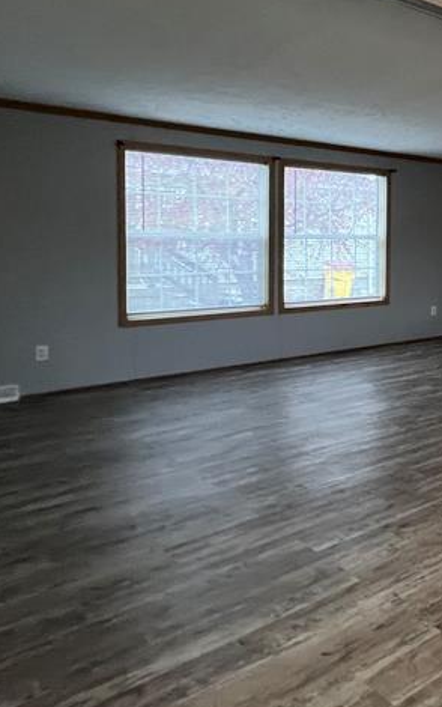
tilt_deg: -3.1
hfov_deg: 28.9
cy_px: 272
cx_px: 643
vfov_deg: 62.2
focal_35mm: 30
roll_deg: -1.8
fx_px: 578
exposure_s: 1/60
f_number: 1.8
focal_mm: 1.57
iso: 320
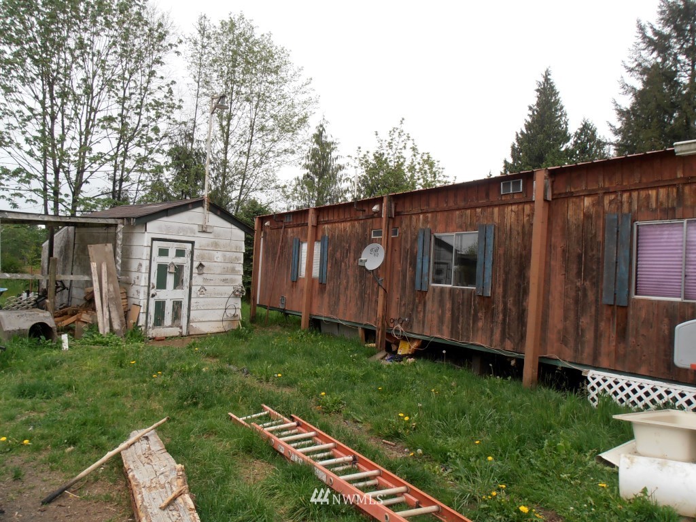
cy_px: 261
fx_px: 483
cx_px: 348
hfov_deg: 71.6
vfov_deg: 56.8
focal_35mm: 24
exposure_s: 1/50
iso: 80
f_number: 7.9
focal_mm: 4.2
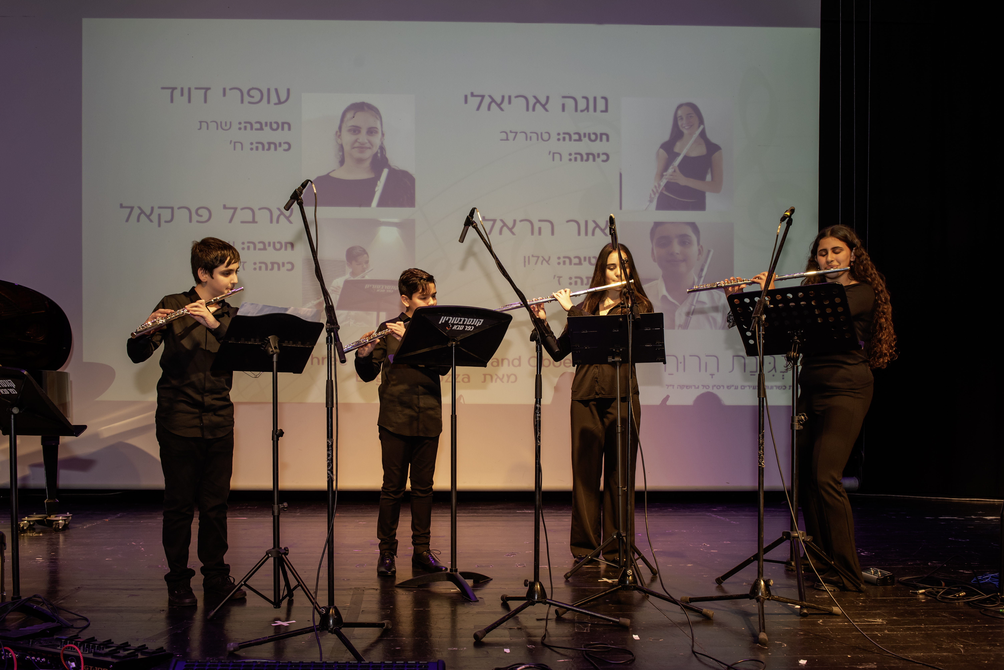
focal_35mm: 29
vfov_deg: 45.0
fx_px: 809
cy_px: 335
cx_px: 502
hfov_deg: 63.6
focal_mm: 29
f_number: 7.1
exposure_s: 1/60
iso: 800
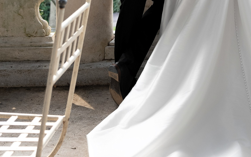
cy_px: -78
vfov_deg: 14.8
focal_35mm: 82
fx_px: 561
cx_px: 184
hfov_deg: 25.0
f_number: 2.8
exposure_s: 1/640
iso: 640
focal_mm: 34
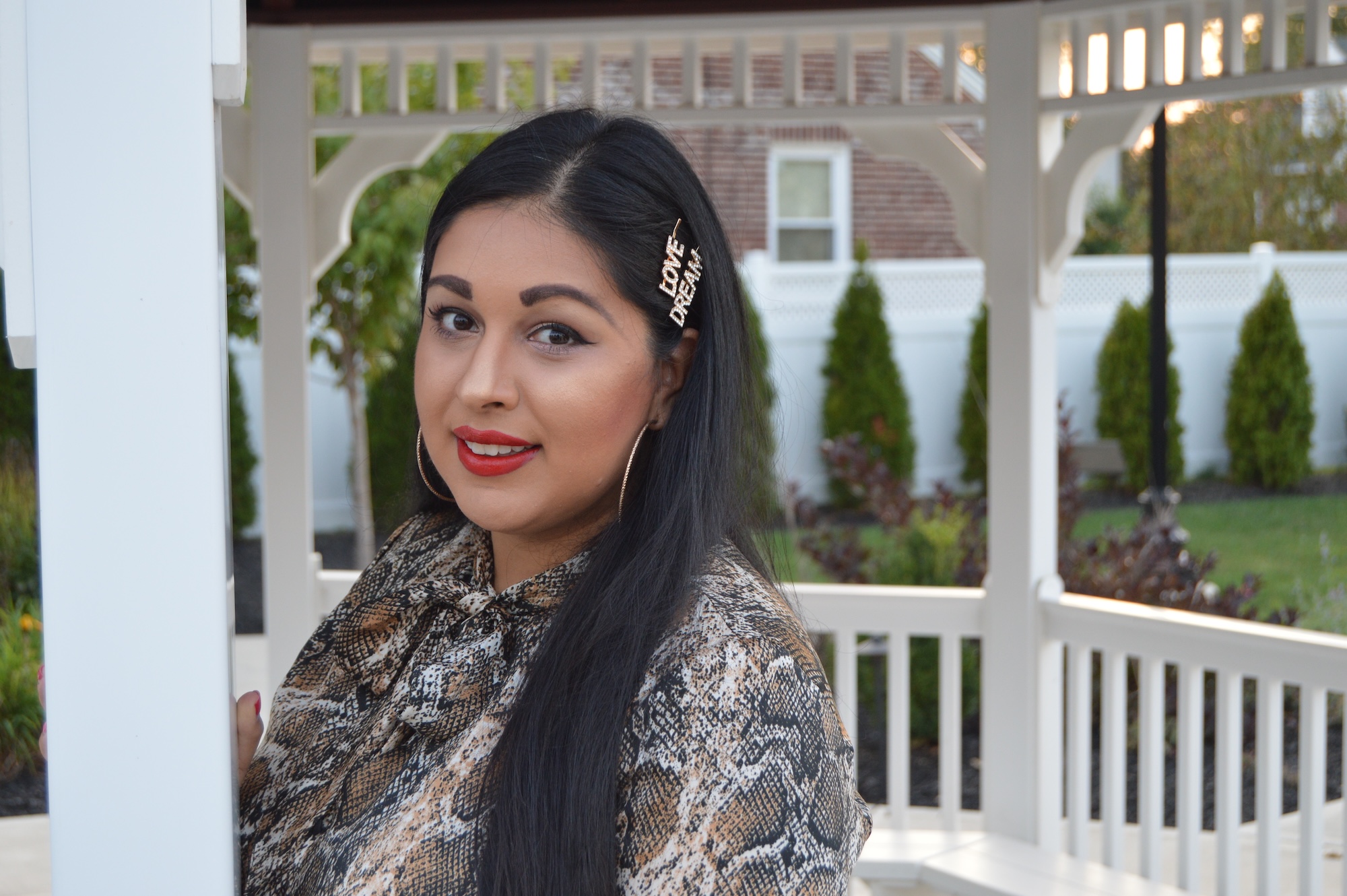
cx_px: 674
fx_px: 2523
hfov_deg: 29.9
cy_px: 448
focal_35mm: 68
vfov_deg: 20.1
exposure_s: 1/60
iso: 560
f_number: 5.3
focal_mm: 45
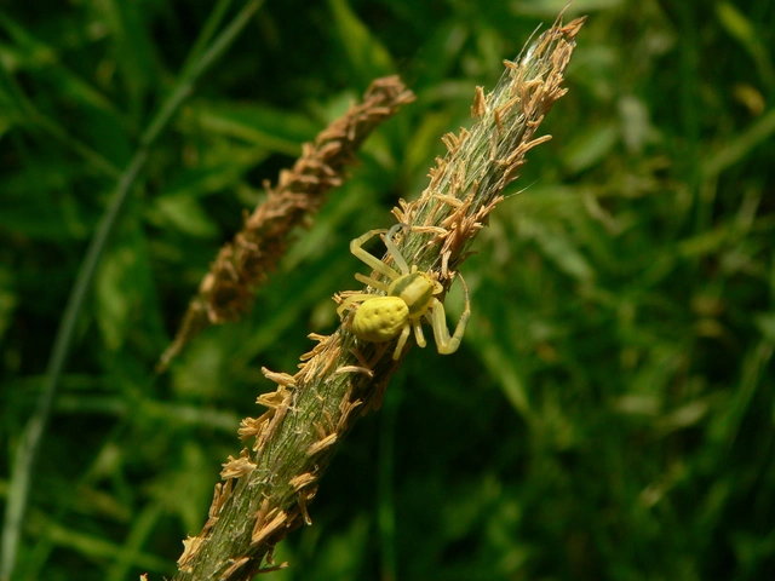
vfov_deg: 39.7
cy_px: 290
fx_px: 806
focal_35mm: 36
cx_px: 388
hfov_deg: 51.4
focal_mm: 6
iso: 100
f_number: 4
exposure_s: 1/400
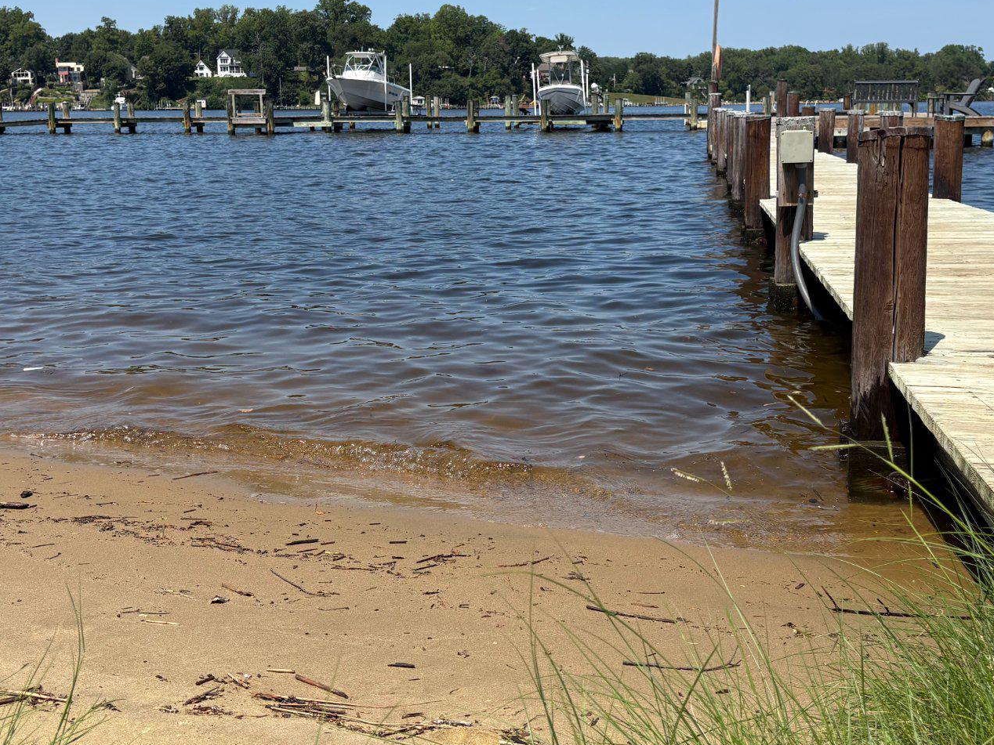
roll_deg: +1.0
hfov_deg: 44.8
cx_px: 539
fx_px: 1206
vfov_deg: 34.2
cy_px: 296
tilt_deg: -8.7
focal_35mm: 42
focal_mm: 5.96
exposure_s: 1/4065
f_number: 1.6
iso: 50
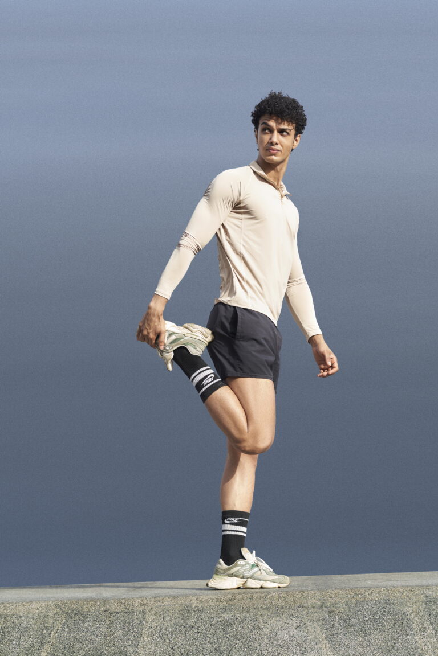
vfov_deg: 23.9
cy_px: 328
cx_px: 219
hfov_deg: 16.1
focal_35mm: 85
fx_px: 1551
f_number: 4
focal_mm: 85
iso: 50
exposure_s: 1/250
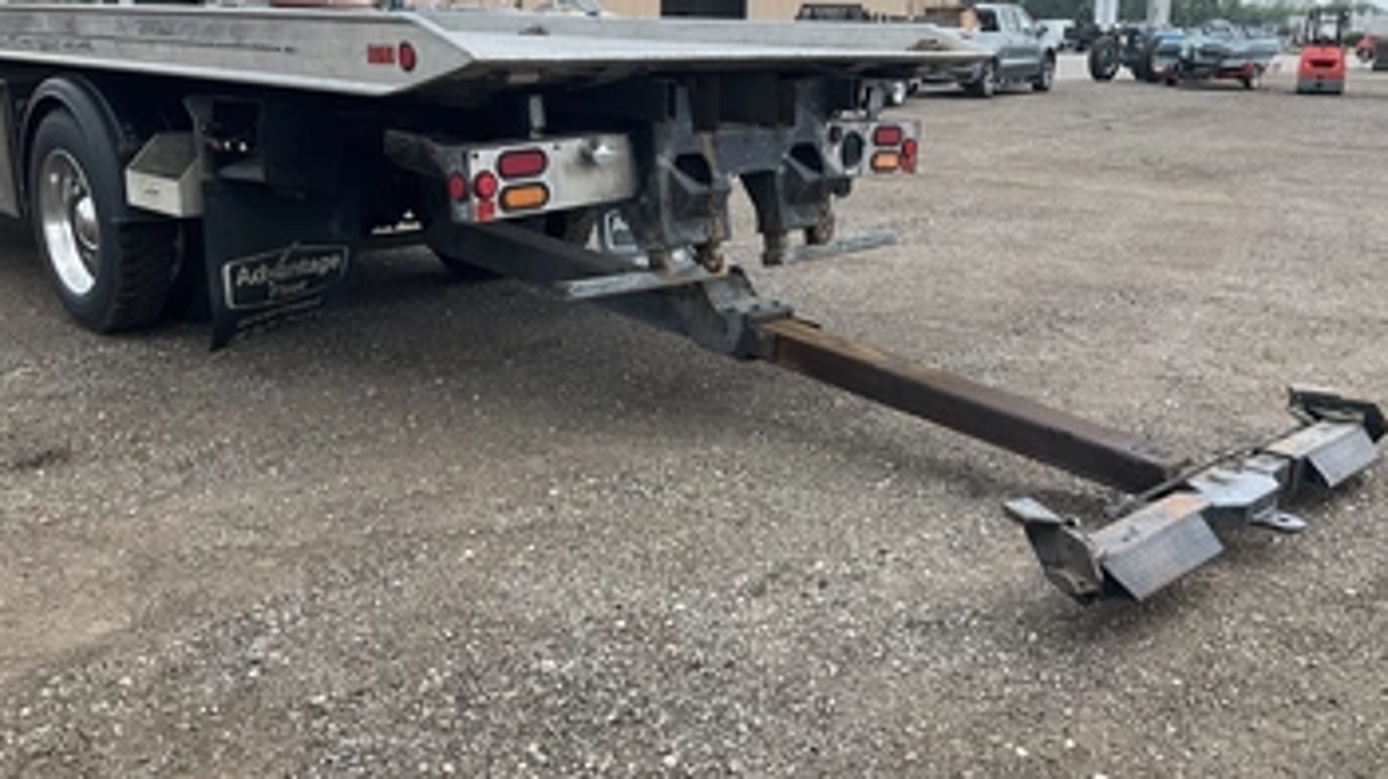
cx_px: 787
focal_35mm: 36
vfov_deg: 32.8
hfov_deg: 55.1
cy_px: 403
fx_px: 1324
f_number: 1.8
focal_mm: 3
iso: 25
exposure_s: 1/657
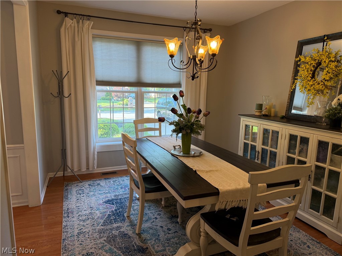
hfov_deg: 71.6
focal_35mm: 24
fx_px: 237
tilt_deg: -9.5
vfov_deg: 56.8
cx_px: 171
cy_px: 128
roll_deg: -1.2
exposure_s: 1/120
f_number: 1.78
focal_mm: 6.76
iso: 200
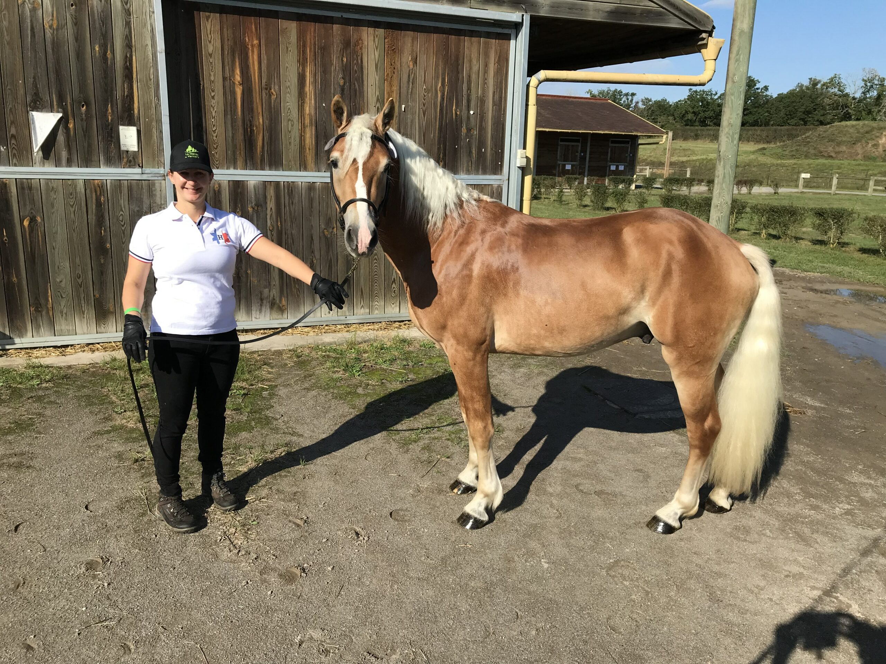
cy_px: 332
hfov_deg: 63.4
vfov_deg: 49.7
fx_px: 717
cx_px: 443
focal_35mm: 28
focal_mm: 3.99
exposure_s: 1/2283
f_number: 1.8
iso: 20
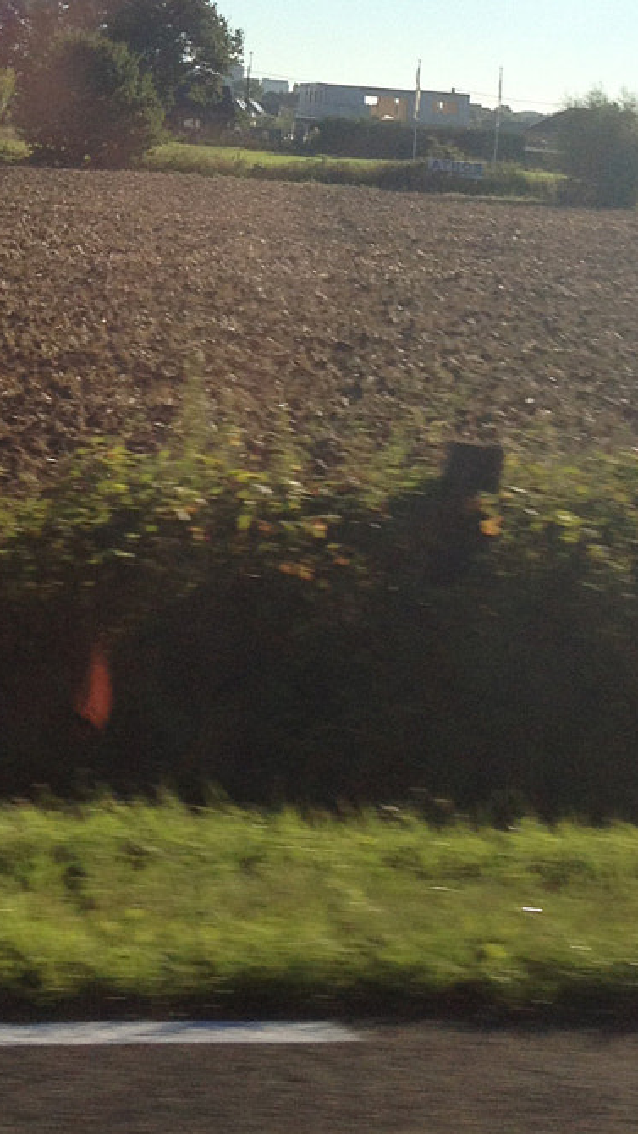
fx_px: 2736
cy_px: 41
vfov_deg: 22.6
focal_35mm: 91
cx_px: -105
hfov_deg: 13.0
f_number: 2.4
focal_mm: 4.28
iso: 50
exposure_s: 1/341
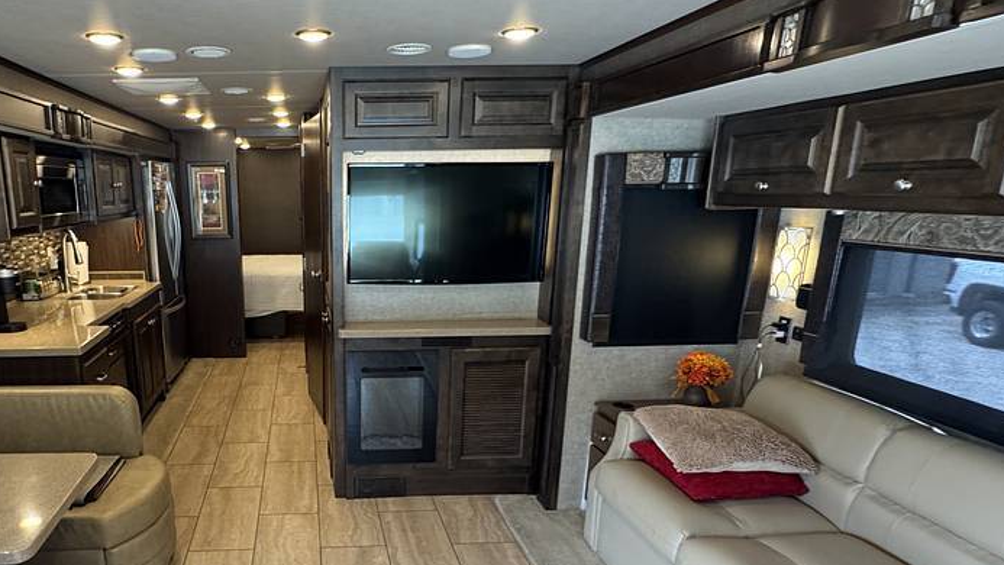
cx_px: 323
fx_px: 586
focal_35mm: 22
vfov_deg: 51.0
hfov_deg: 78.2
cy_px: 353
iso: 320
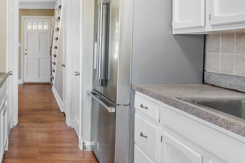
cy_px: 50
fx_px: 258
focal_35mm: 38
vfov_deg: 34.6
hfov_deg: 47.2
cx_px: 40
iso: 2500
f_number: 8
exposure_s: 1/30
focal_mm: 10
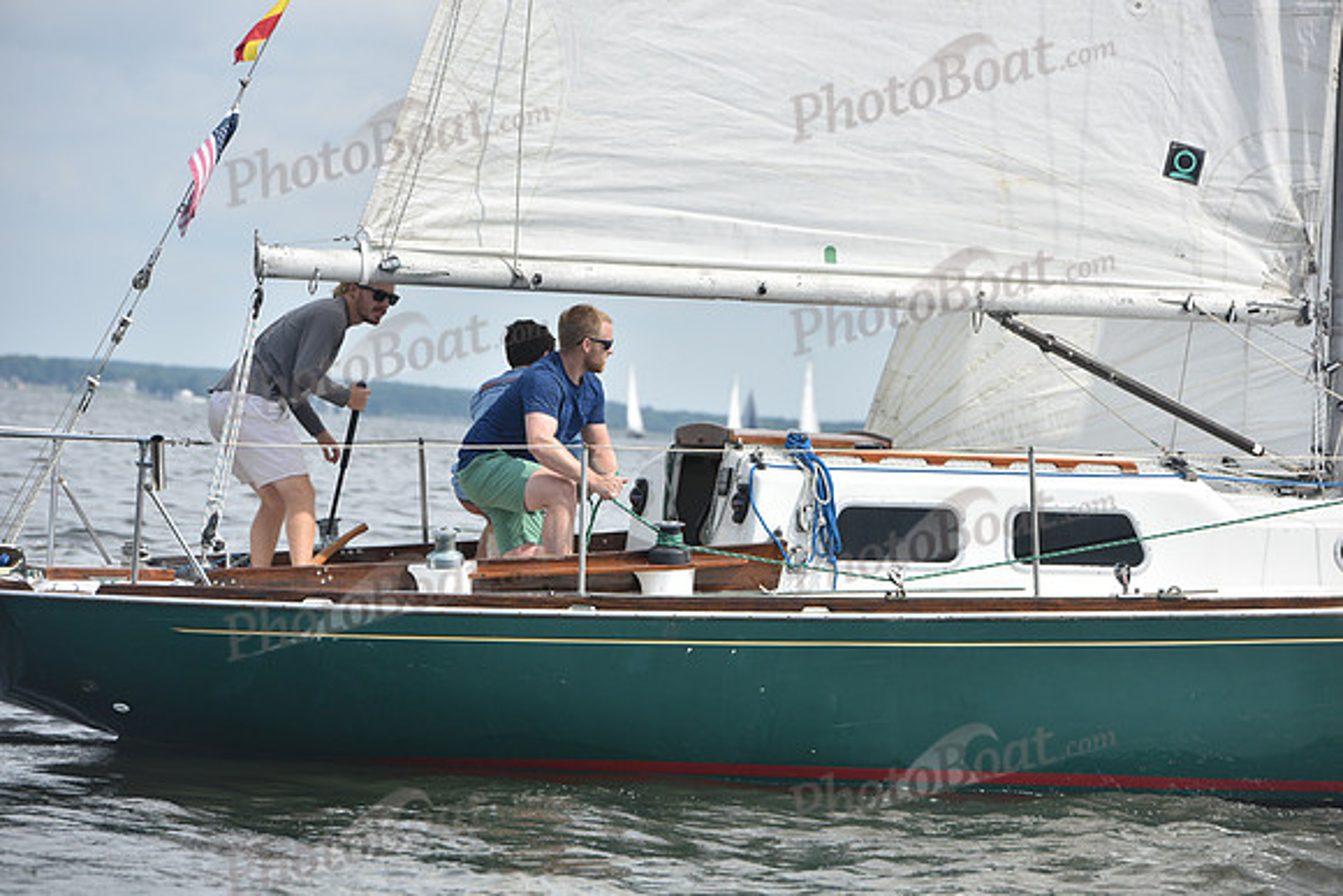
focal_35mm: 190
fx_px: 7089
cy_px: 448
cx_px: 672
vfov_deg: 7.2
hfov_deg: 10.8
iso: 320
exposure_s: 1/1250
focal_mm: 190
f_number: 7.1
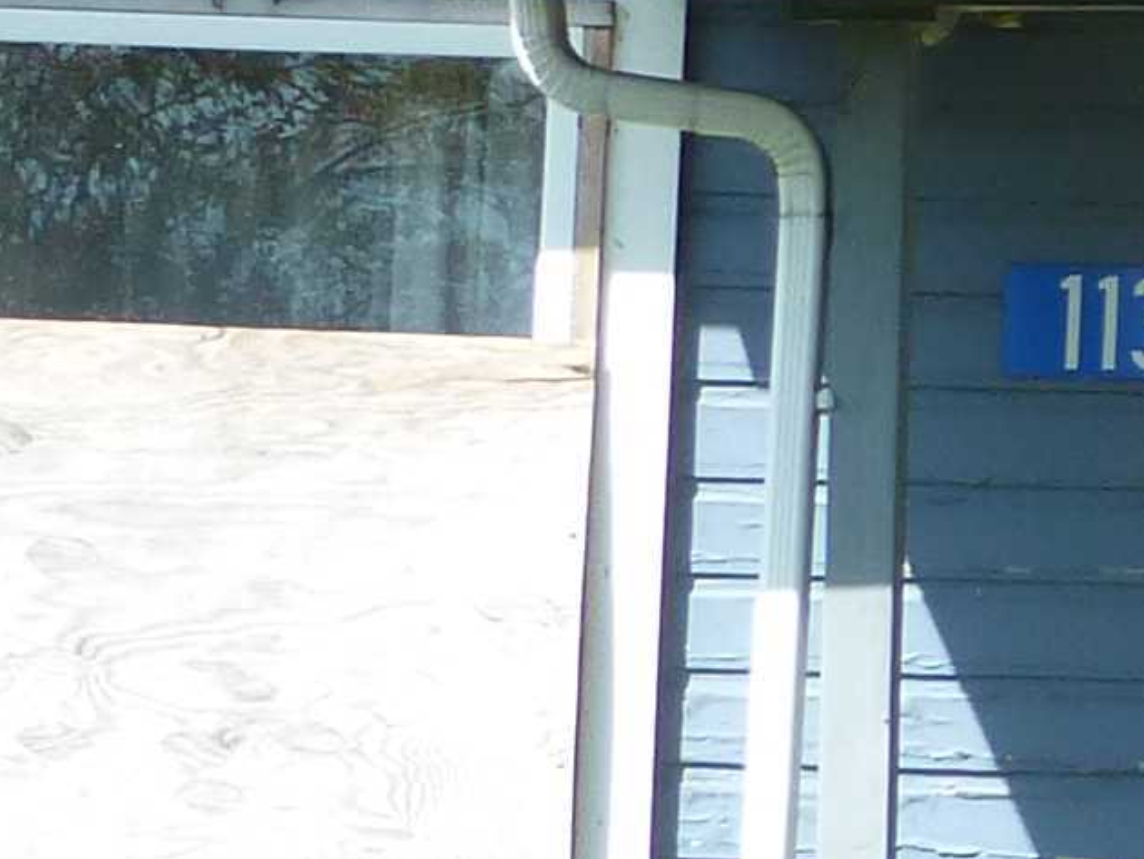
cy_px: -96
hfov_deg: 6.9
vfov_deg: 5.3
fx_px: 9290
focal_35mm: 281
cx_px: 2145
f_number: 3.9
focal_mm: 7.4
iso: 100
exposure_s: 1/320
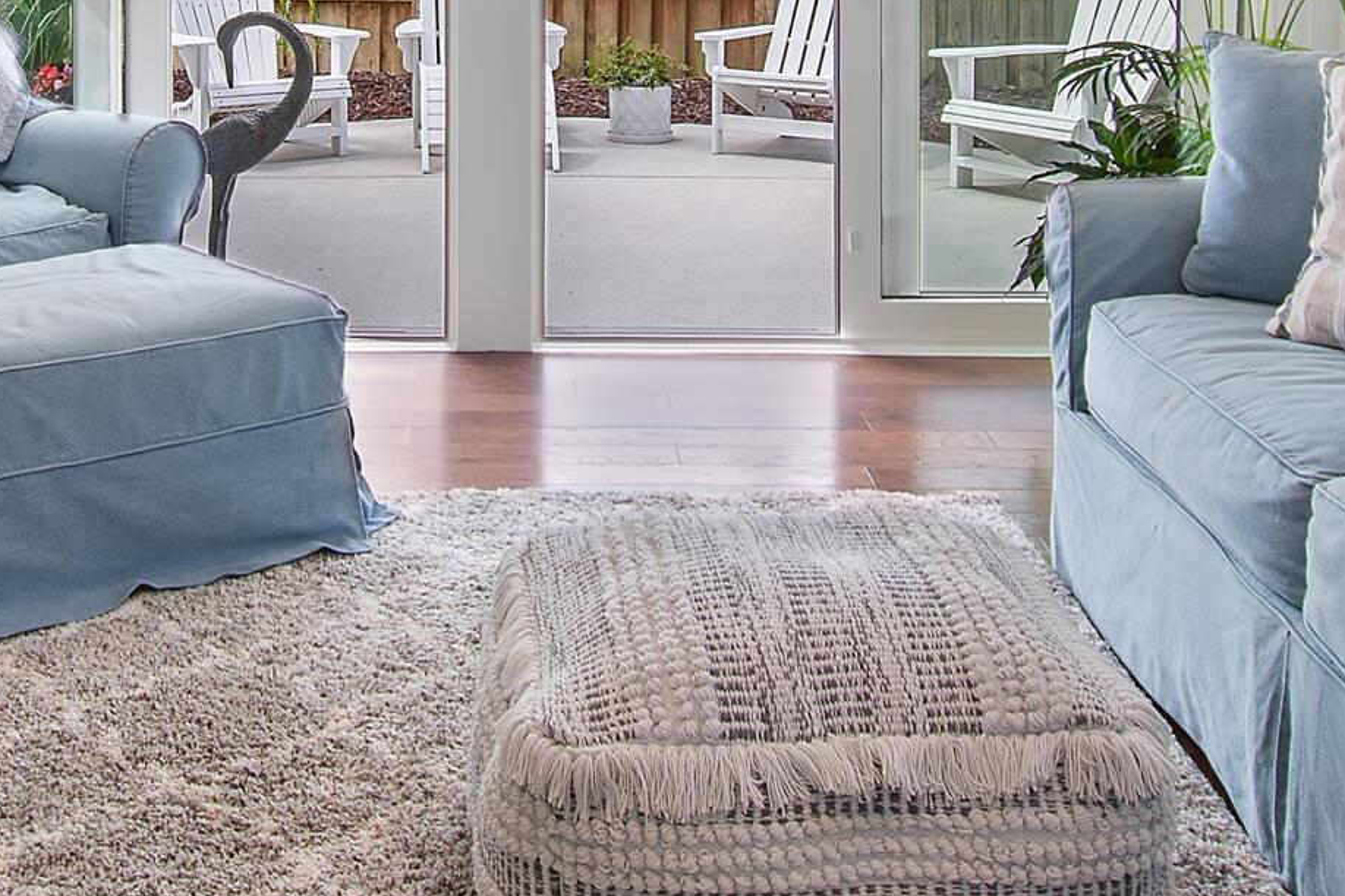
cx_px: 478
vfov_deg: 25.0
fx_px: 1831
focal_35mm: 49
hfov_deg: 40.0
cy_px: -165
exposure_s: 1/15
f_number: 4.5
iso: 100
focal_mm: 10
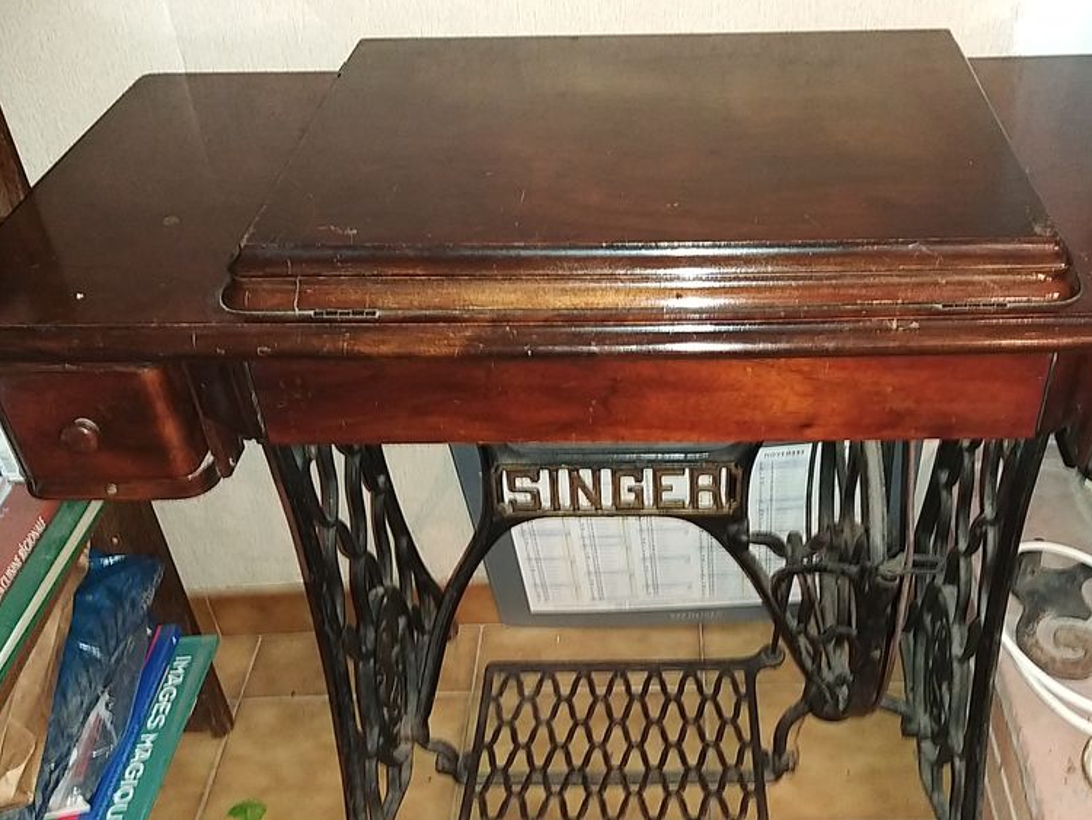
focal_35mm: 36
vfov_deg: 39.5
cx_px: 646
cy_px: 494
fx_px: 1136
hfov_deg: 51.1
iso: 250
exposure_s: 1/25
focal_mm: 3.93
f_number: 1.7
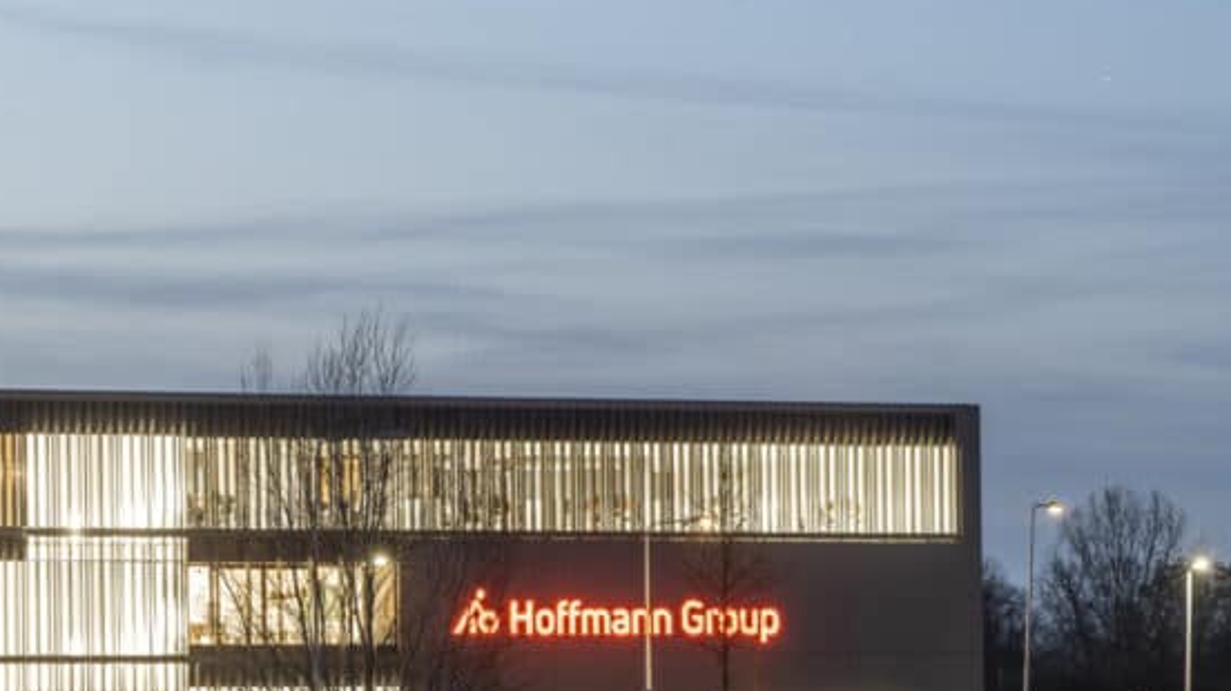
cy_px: 736
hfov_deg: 10.0
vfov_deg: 5.7
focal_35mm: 214
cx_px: 254
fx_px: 6983
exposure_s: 4
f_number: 8
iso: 80
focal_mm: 110
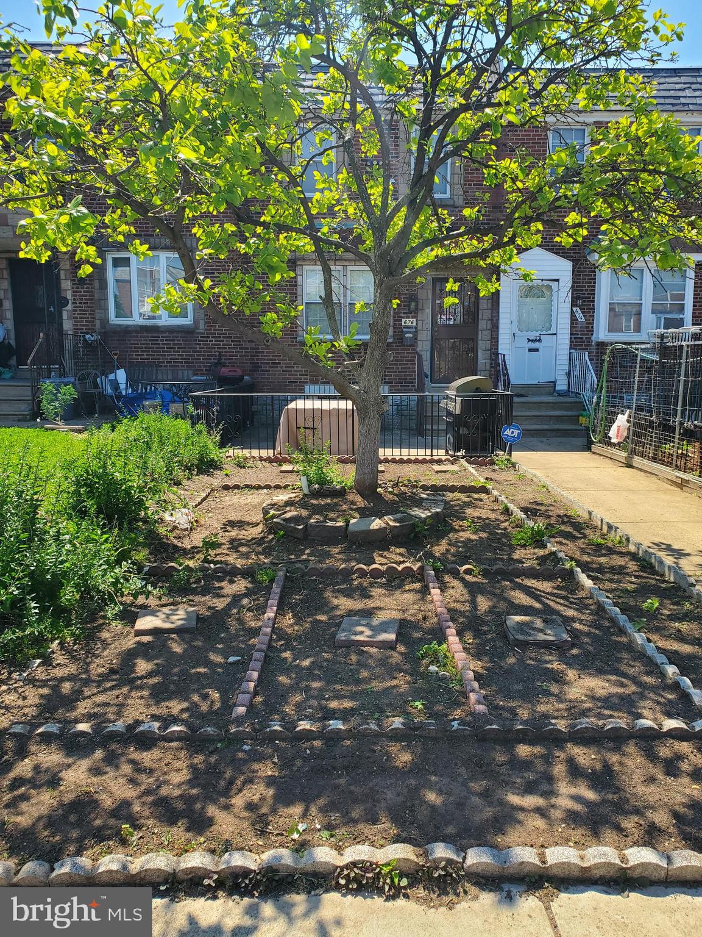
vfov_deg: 67.3
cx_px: 351
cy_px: 468
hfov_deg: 53.1
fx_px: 703
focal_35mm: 26
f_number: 2.4
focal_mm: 4.3
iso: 50
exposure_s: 1/684
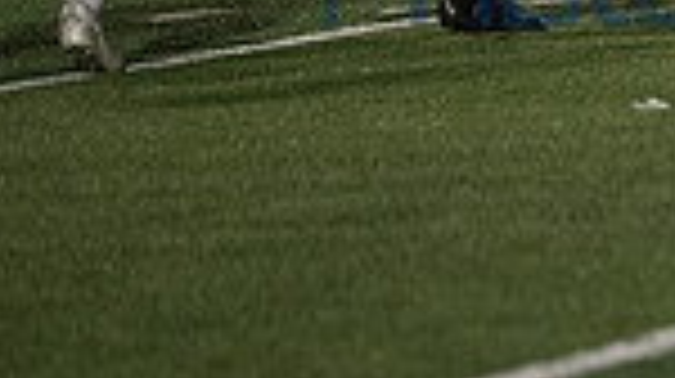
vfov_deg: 1.5
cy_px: -403
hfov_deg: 2.7
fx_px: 14500
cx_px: 976
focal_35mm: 811
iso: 5000
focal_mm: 200
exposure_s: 1/1250
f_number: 2.8
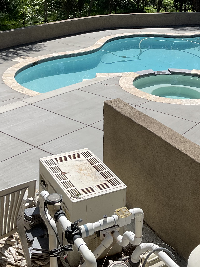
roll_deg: -3.6
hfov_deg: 25.6
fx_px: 439
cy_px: 77
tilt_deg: -18.1
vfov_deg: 33.3
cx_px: 128
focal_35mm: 57
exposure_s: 1/2227
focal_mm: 3
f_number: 1.8
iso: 16
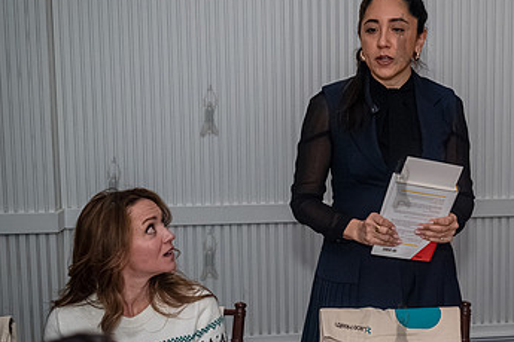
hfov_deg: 32.6
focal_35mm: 60
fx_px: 857
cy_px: 182
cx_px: 401
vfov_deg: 22.6
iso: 6400
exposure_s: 1/400
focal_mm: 35
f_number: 4.5
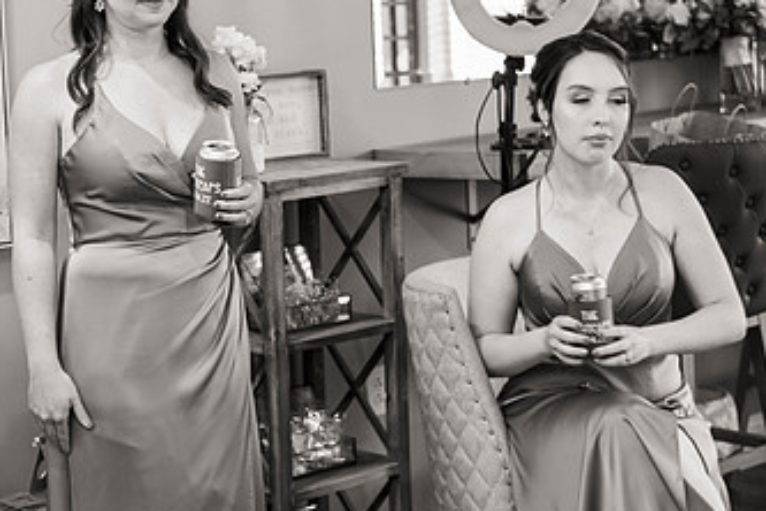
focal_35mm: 87
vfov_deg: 15.7
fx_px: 1851
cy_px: 178
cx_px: 147
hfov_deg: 23.0
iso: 640
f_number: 3.5
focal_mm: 50
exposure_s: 1/50
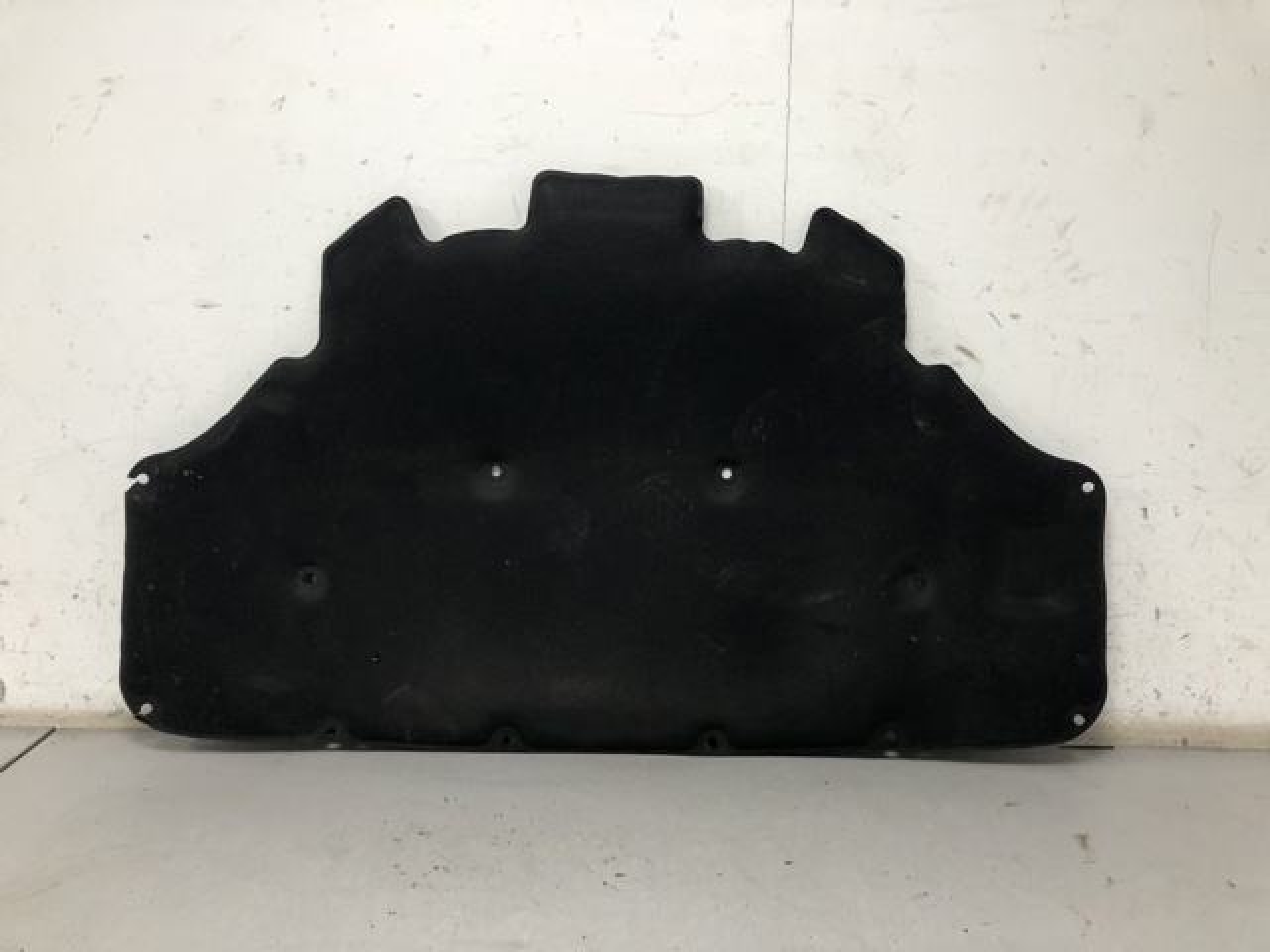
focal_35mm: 28
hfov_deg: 63.4
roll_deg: +1.6
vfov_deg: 49.7
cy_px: 476
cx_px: 635
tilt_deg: -10.5
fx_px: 1027
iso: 32
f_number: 1.8
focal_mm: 4
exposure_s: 1/25
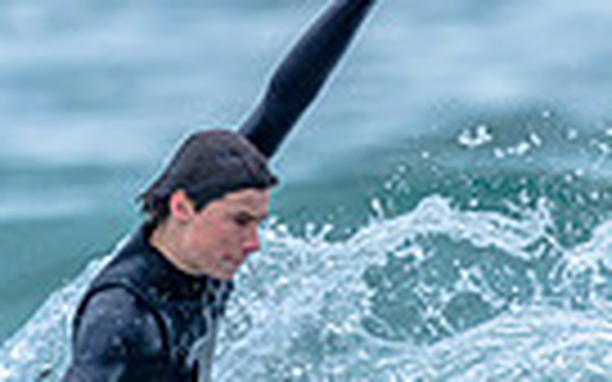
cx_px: -40
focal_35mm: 4136
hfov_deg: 0.5
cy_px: 699
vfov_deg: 0.3
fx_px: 68984
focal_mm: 800
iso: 560
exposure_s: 1/2500
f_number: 6.3
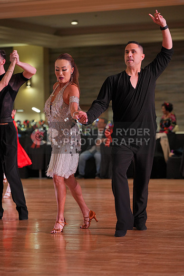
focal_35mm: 127
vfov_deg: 16.1
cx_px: 92
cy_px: 138
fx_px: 973
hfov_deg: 10.8
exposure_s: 1/400
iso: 1600
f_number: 4
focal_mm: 127
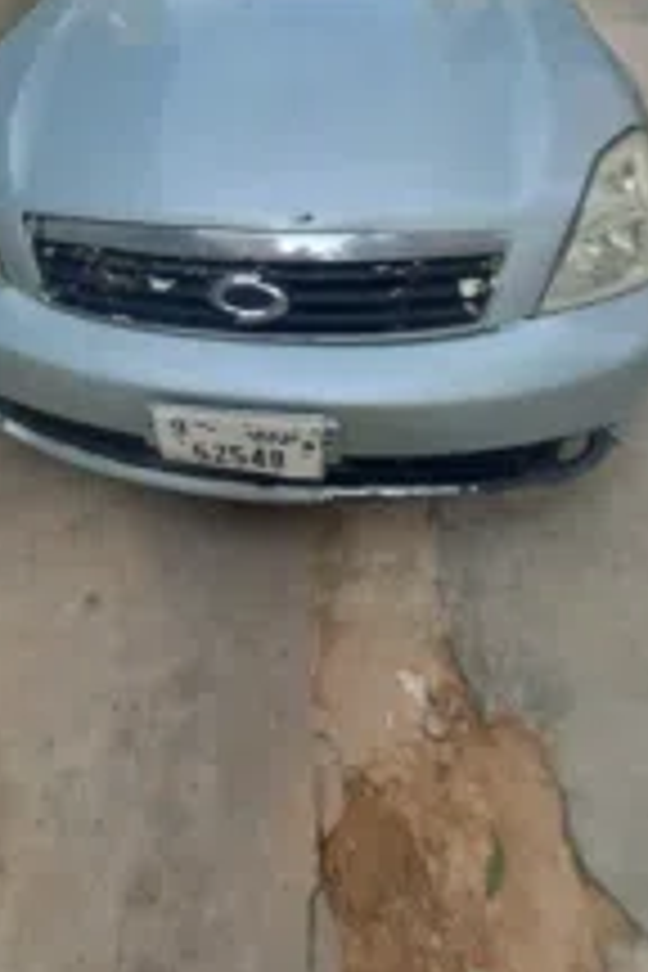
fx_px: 675
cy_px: 153
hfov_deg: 50.2
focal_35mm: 25
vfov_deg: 63.3
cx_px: 207
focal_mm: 1.42
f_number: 2.2
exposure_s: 1/1190
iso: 40
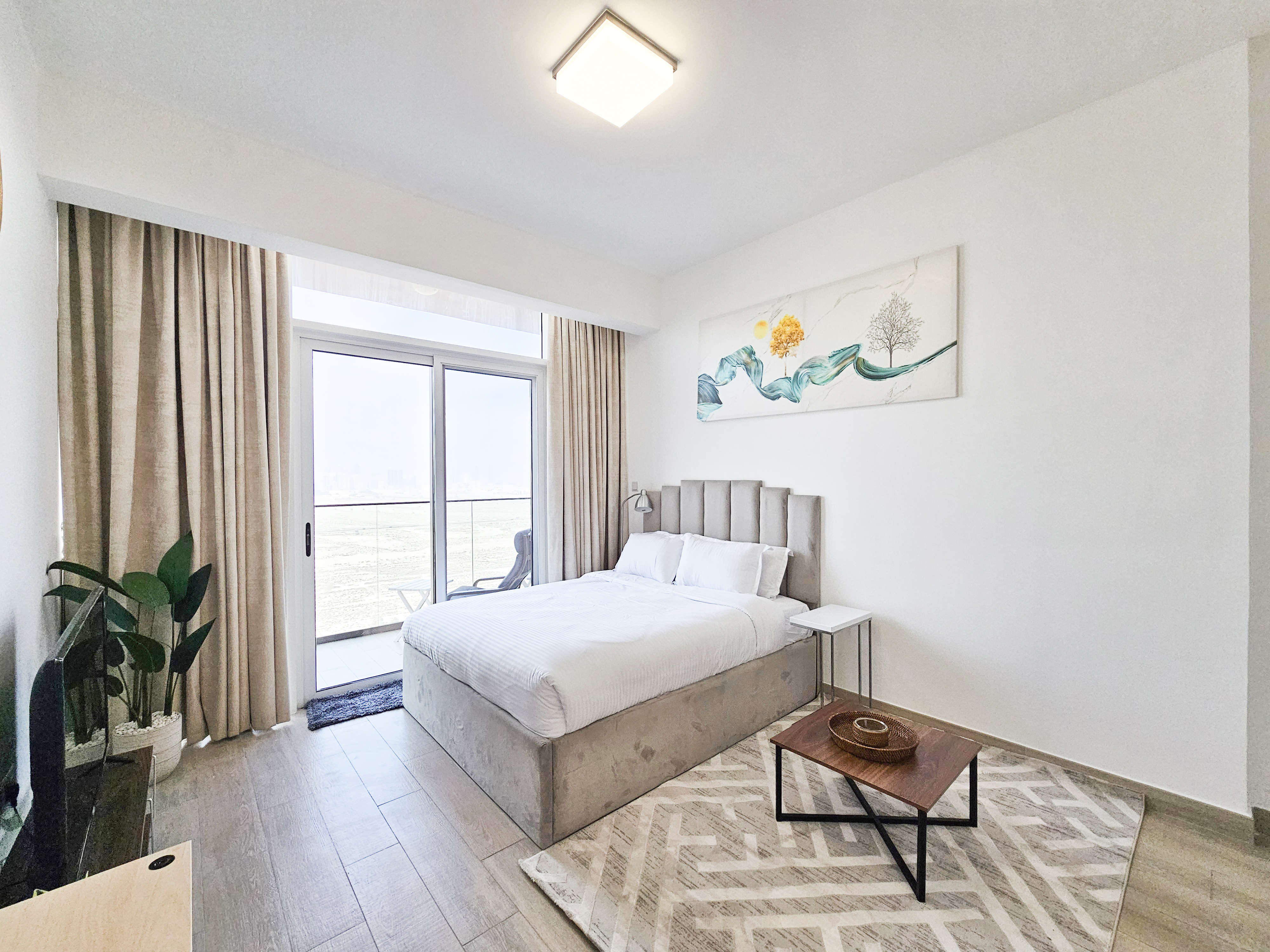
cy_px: 476
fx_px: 477
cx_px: 635
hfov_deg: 106.2
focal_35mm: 13
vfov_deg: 89.9
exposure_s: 1/190
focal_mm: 2.2
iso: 100
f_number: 2.2
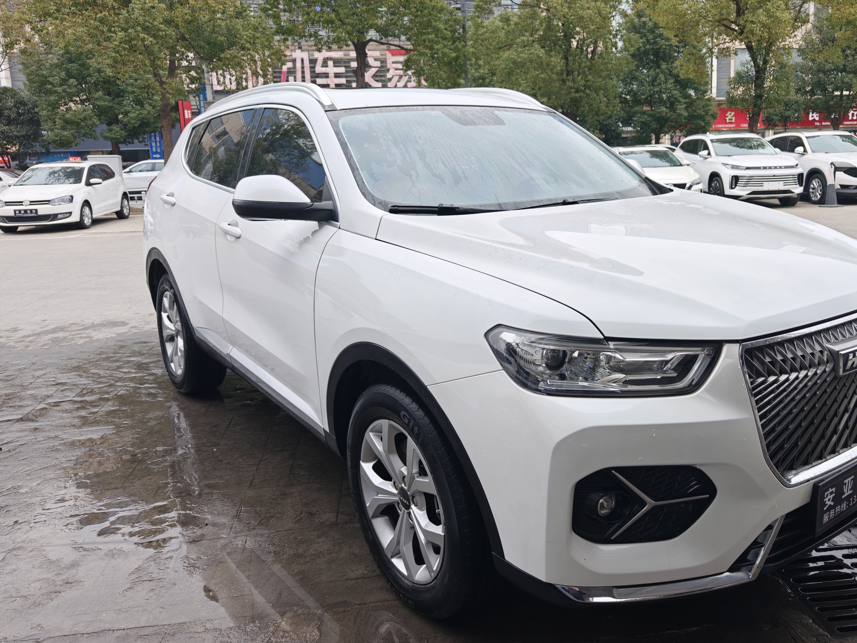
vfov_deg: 48.1
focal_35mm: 29
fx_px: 718
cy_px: 275
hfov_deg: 61.0
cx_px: 523
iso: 125
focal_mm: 8.67
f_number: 1.8
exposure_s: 1/200
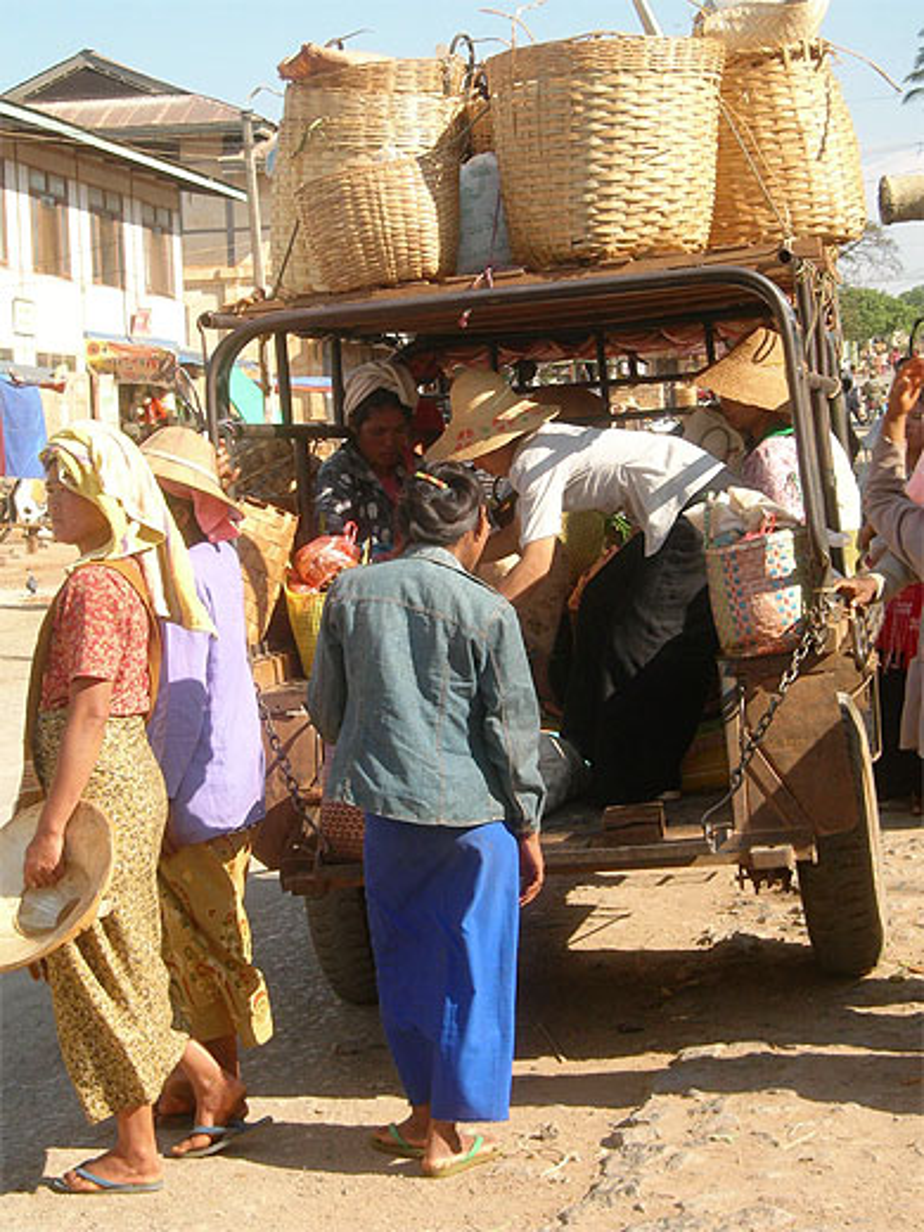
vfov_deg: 23.8
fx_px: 2918
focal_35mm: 82
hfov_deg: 18.0
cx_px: 462
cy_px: 616
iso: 50
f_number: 6.8
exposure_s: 1/122
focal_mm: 17
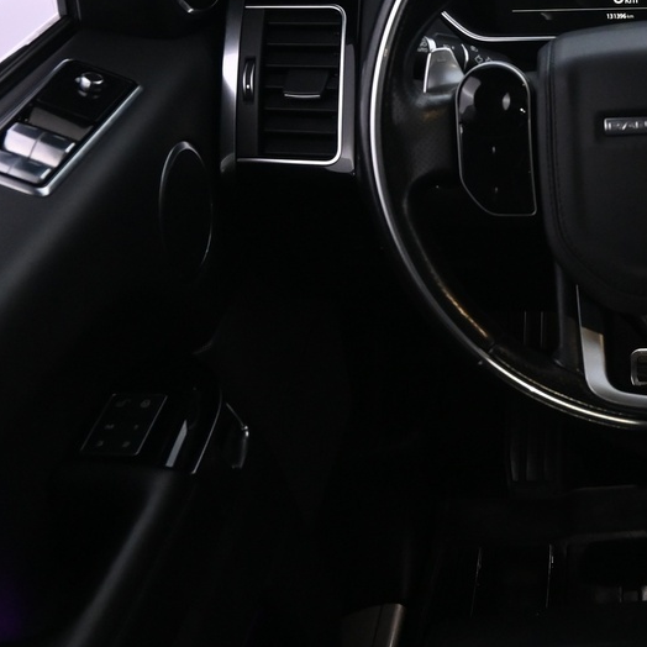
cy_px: 130
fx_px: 1332
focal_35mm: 63
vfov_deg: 26.8
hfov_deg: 25.5
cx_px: 698
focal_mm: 16
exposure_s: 1/25
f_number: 4
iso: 1600
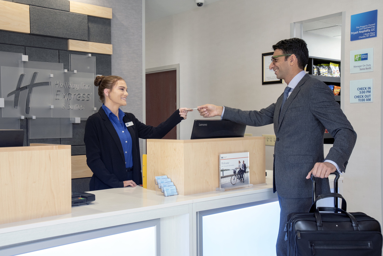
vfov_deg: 31.9
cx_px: 192
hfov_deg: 46.4
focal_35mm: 42
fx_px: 447
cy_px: 128
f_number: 13
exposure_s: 1/20
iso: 1000
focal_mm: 42
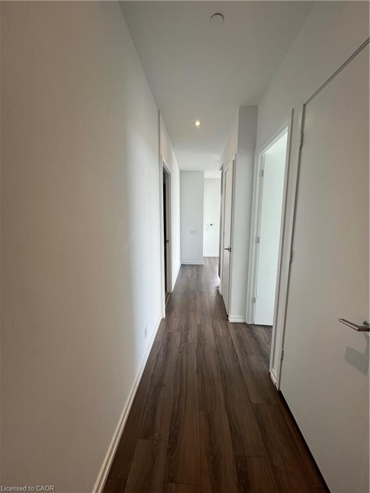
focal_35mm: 13
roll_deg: +0.0
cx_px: 185
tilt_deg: -8.0
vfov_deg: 106.2
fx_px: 185
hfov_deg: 89.9
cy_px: 246
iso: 50
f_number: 1.8
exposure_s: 1/120
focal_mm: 1.57
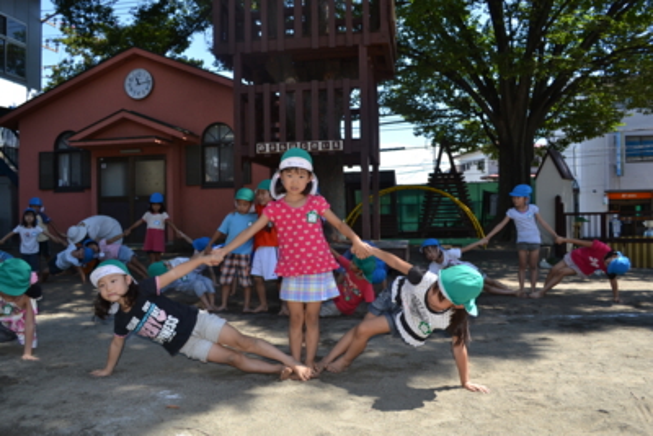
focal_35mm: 30
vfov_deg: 43.6
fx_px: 544
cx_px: 326
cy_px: 218
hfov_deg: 61.9
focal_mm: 20
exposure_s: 1/200
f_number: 5.6
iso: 100
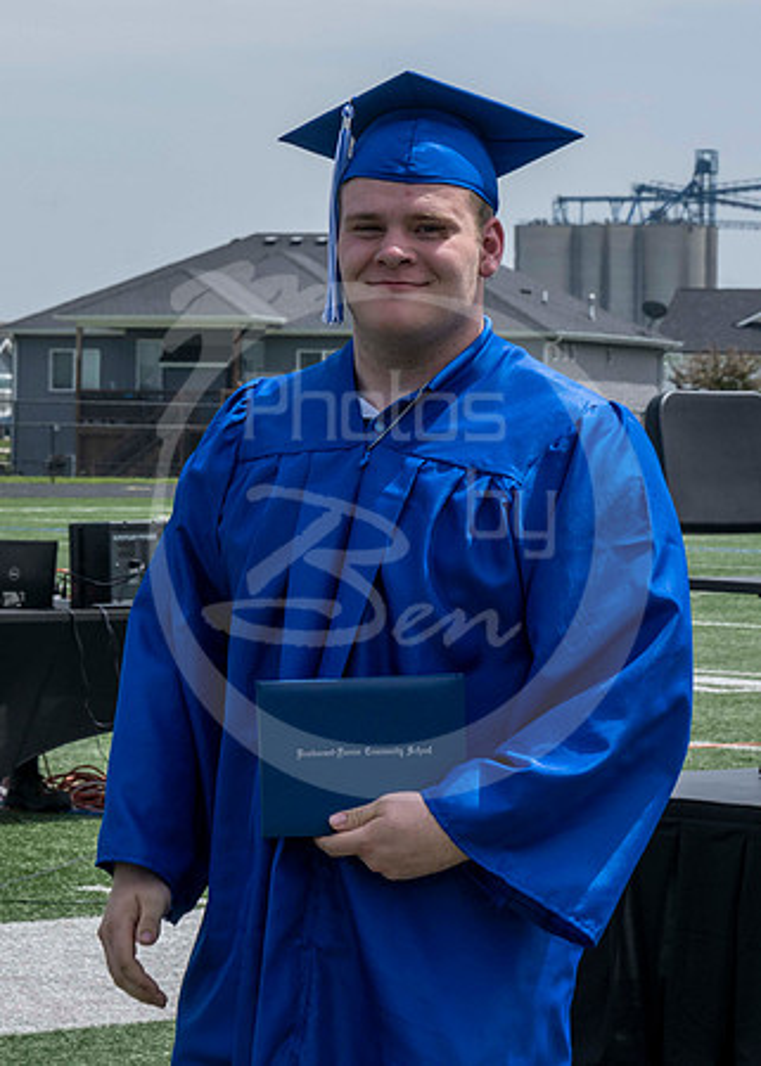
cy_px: 322
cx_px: -11
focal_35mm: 162
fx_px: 4898
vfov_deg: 12.4
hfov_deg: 8.8
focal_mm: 70
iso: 200
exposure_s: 1/250
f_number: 13
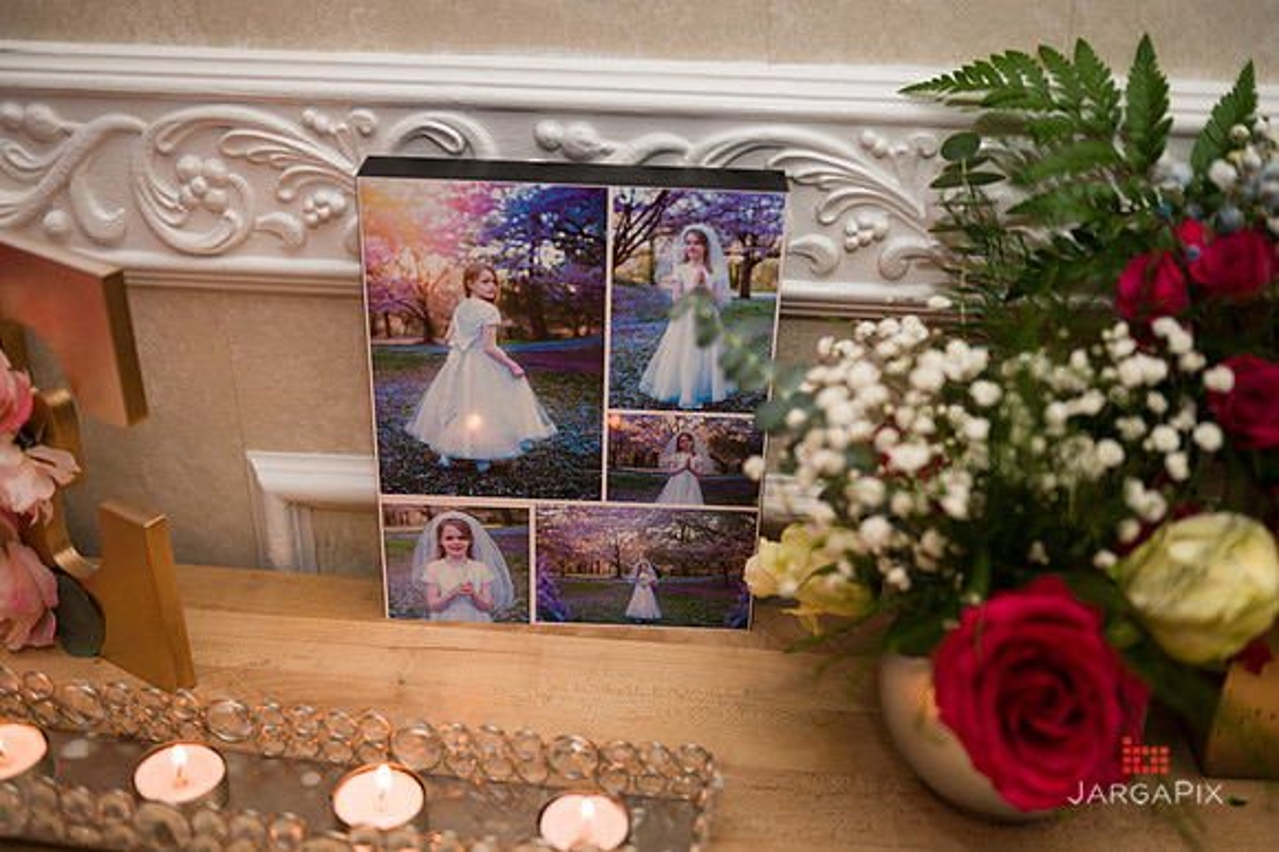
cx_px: 640
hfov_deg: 50.7
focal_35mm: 38
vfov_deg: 35.0
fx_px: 1349
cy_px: 426
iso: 400
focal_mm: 38
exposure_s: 1/200
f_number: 3.2
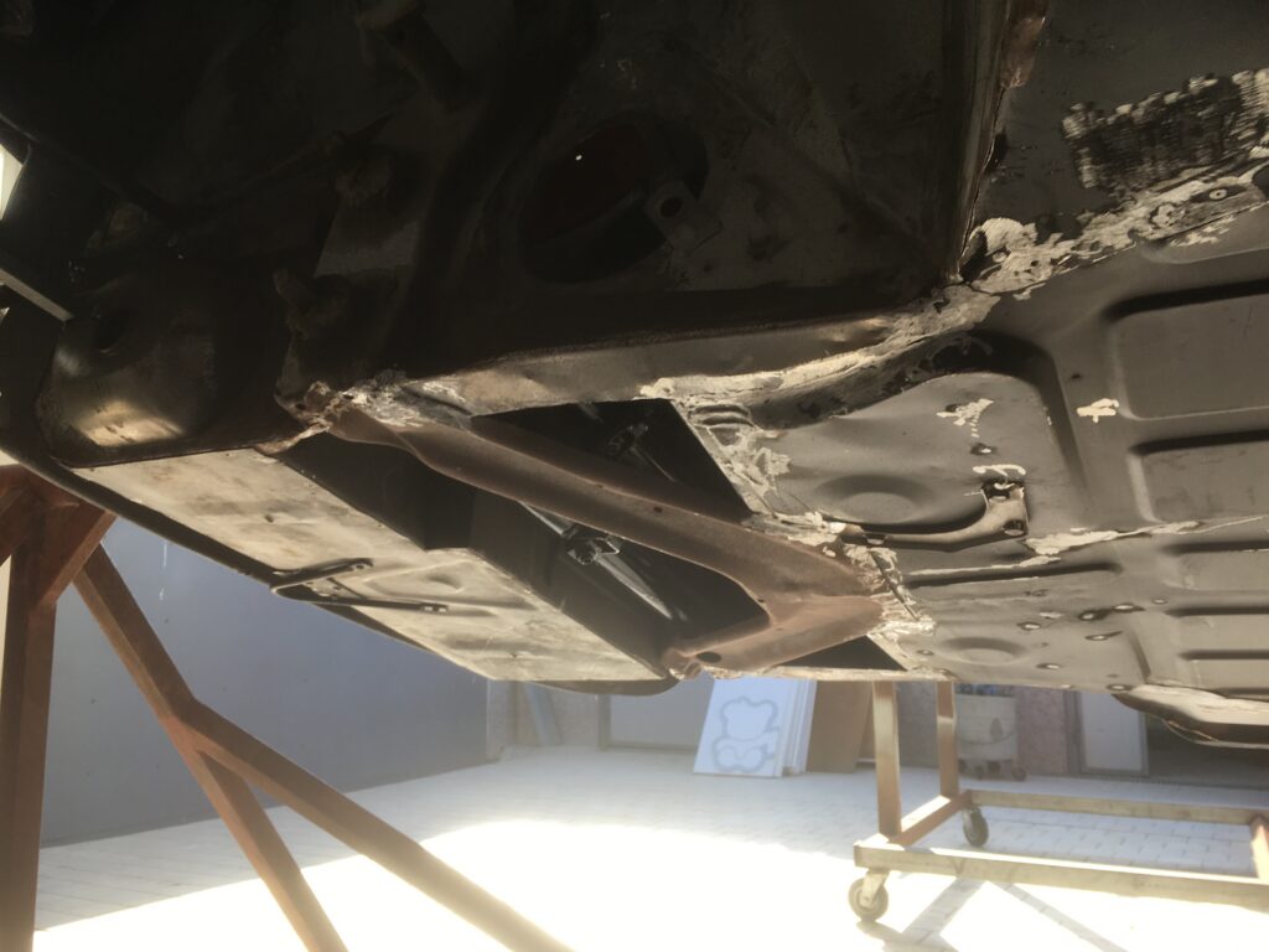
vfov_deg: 48.2
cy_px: 476
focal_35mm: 29
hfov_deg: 61.7
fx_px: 1063
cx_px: 634
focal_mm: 4.15
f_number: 2.2
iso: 25
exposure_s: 1/199
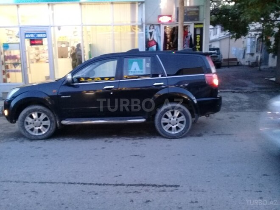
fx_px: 251
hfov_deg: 58.4
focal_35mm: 31
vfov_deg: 45.4
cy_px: 105
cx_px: 140
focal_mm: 3.3
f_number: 2.2
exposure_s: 1/15
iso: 200
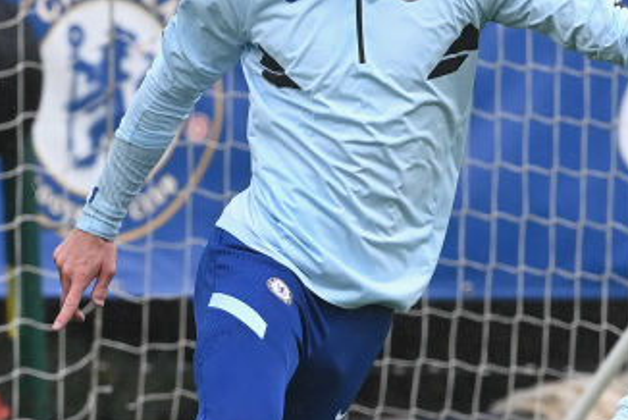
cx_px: 391
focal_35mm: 1255
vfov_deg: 1.1
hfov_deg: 1.6
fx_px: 21912
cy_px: 286
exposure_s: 1/2000
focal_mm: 400
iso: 1000
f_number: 8
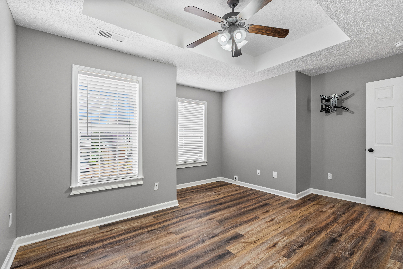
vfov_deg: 73.8
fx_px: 179
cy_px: 134
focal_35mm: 16
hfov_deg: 96.7
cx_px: 202
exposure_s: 1/4
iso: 800
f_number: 9
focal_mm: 16
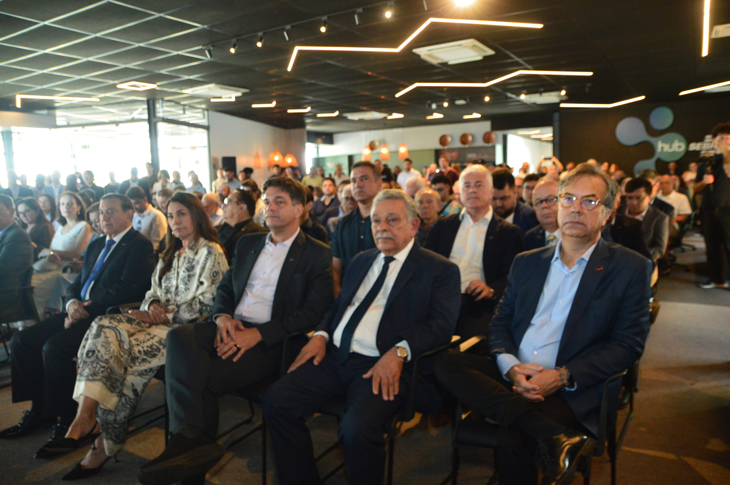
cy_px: 242
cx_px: 365
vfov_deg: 50.3
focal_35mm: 26
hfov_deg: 70.5
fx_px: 517
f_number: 2.8
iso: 1600
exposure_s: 1/100
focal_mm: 17
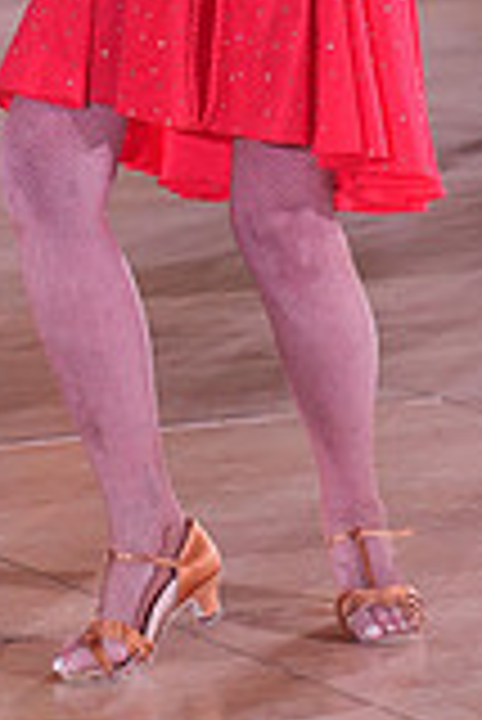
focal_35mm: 228
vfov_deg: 8.8
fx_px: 4569
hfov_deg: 6.0
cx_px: -56
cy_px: -284
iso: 2500
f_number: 4
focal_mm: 63
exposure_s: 1/400
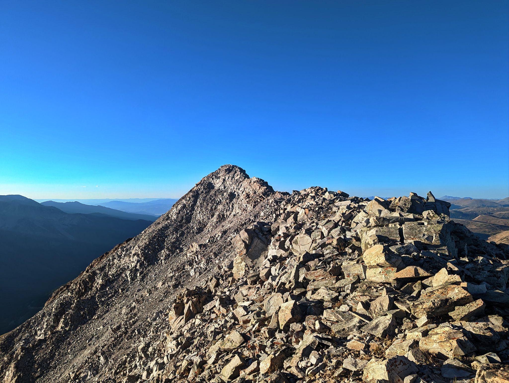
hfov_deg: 71.5
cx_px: 254
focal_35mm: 24
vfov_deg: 56.9
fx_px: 353
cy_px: 192
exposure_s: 1/1272
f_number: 1.85
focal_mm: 6.81
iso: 45
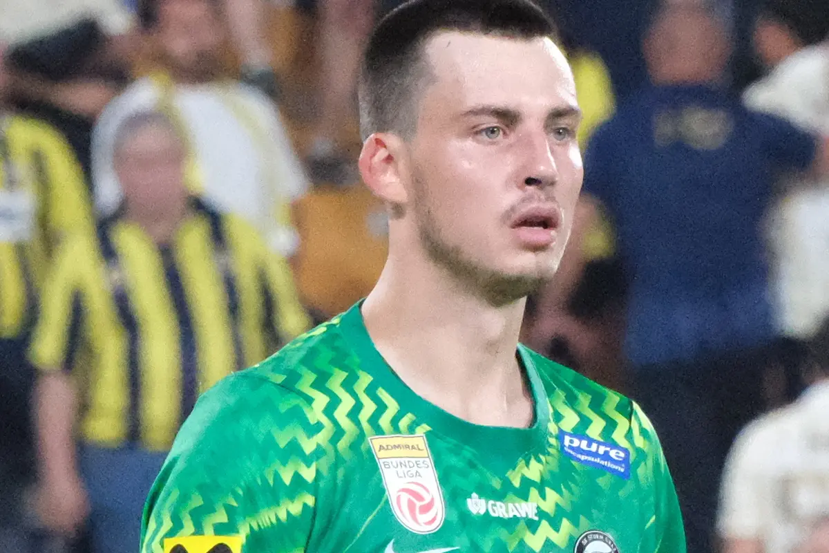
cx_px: 414
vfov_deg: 5.3
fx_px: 5918
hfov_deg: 8.0
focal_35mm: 257
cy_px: 276
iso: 12800
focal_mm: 171.3
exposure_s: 1/1600
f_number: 5
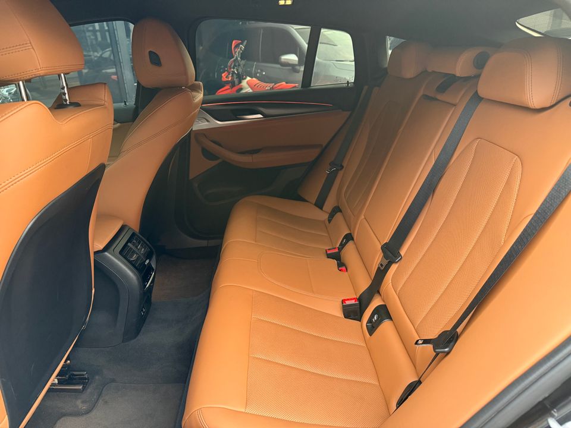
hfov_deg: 71.6
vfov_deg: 56.8
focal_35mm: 24
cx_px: 286
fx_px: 396
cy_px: 214
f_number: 1.78
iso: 320
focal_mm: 6.76
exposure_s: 1/58
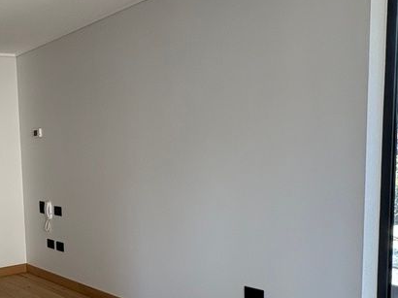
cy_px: 207
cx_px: 7
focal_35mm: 41
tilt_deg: -5.3
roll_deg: +3.3
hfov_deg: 40.5
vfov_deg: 34.7
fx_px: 471
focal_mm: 2.22
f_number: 2.2
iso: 200
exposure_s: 1/99
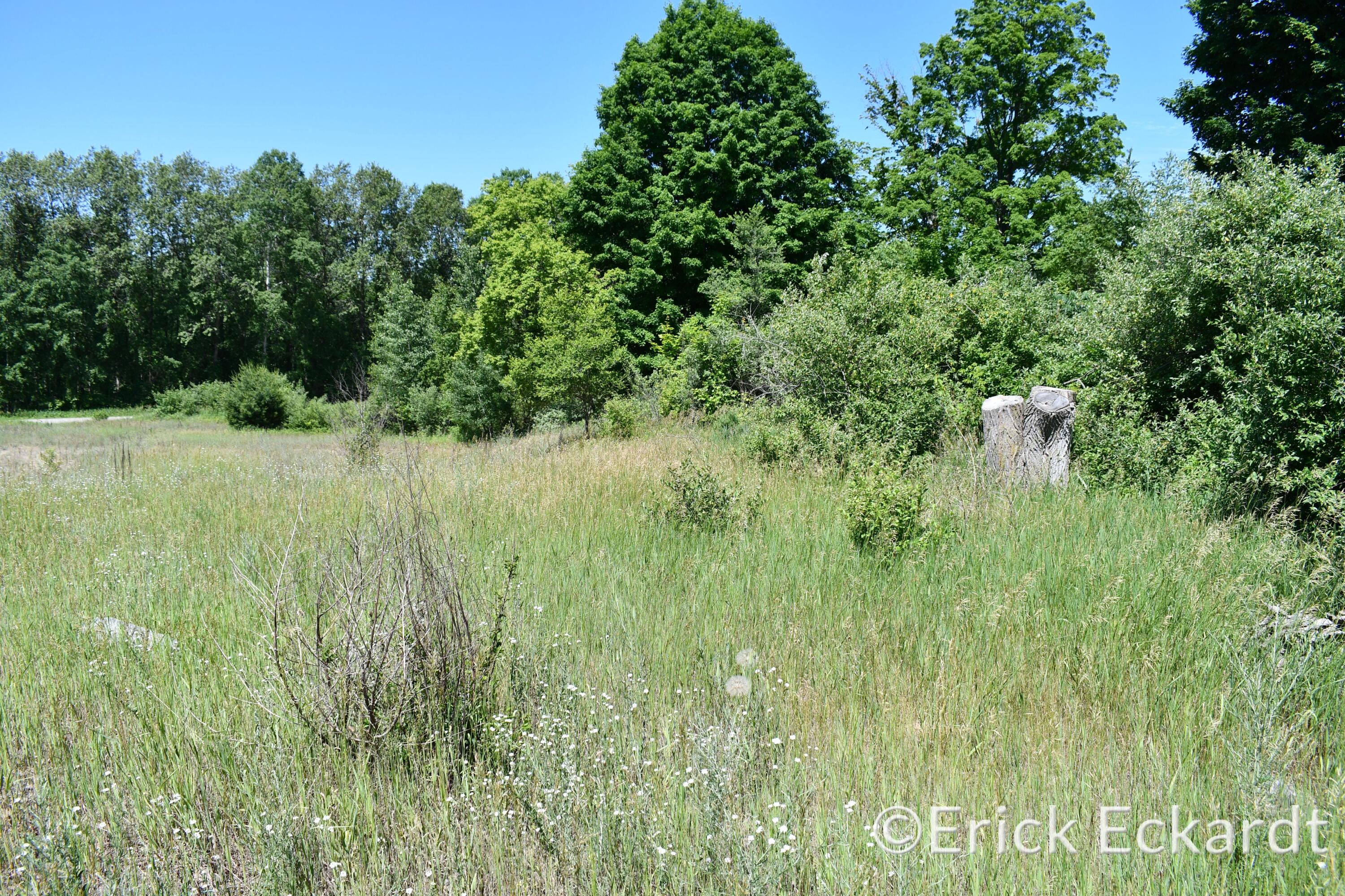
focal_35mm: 30
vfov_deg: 43.6
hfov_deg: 61.9
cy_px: 448
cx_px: 672
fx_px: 1121
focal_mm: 20
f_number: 8
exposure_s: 1/250
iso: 100
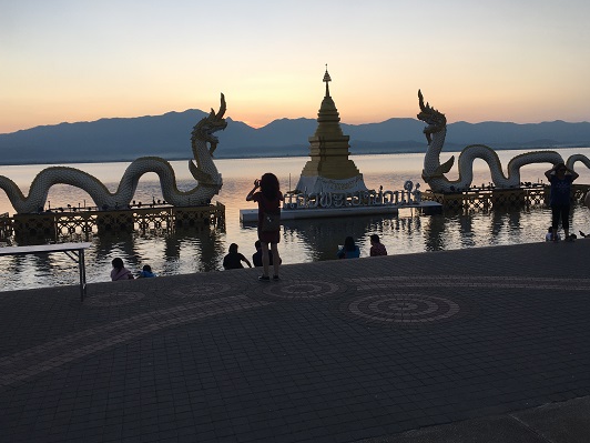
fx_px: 562
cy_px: 198
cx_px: 309
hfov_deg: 55.3
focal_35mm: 33
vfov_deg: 42.9
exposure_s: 1/104
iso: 25
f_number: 2.2
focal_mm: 4.15
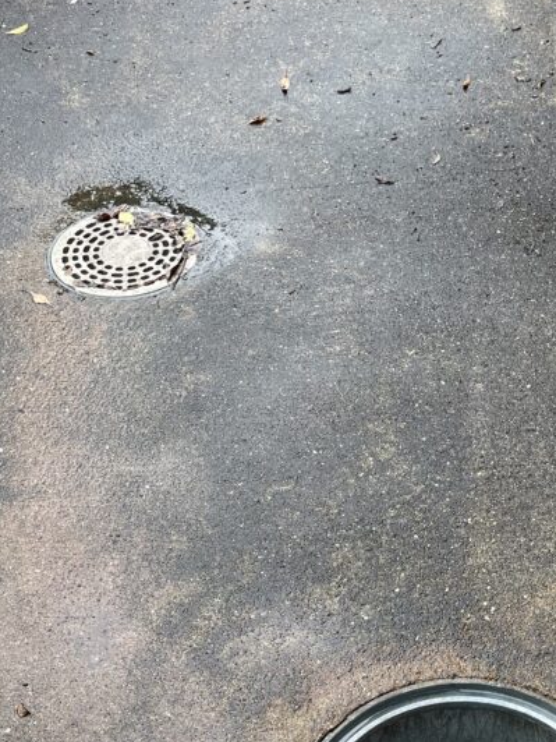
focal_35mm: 50
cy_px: 682
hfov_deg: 28.5
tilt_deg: -55.4
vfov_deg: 35.7
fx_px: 1071
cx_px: 445
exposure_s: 1/279
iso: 32
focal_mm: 4.2
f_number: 1.6
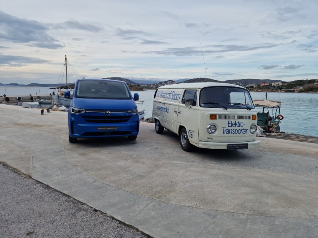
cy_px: 119
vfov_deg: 58.9
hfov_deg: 73.9
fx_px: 211
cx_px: 159
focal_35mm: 23
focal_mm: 6.4
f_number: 1.8
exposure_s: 1/3322
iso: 50
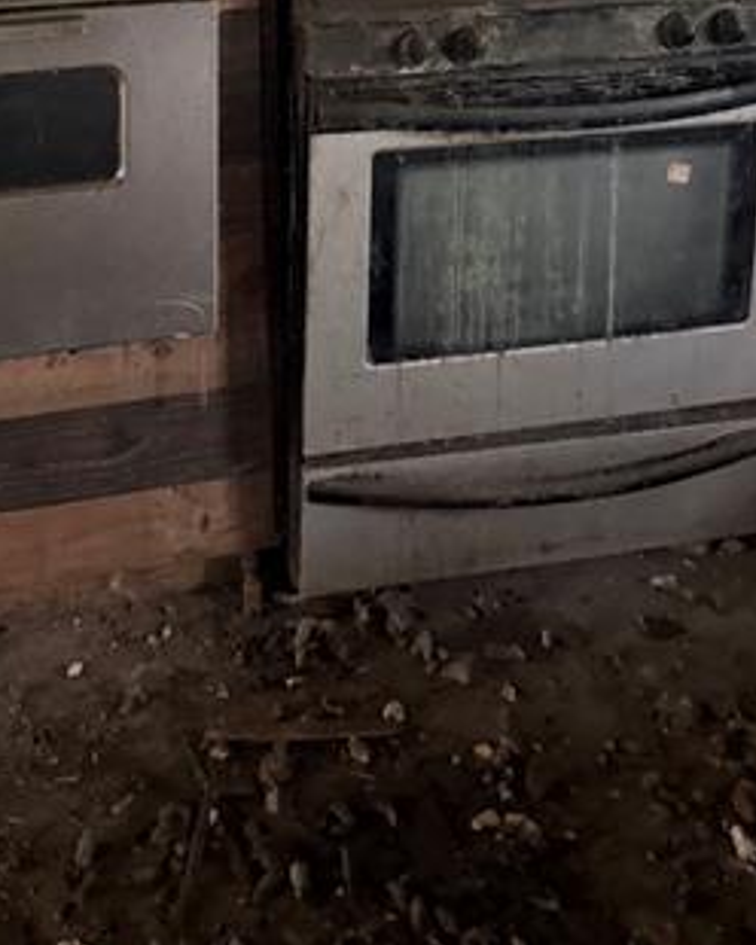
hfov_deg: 26.0
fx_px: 1622
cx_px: 229
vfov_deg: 28.2
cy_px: -198
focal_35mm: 58
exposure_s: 1/30
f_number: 1.78
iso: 1250
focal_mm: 6.76
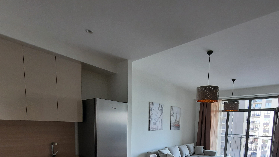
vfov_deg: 52.1
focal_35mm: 19
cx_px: 168
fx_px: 141
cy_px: 138
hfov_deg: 88.4
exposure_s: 1/50
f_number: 2.2
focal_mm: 1.74
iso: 64
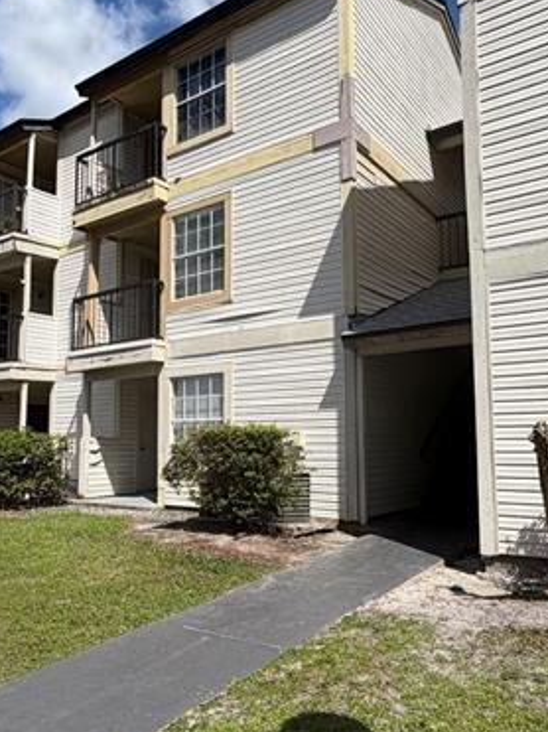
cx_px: 246
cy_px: 385
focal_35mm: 29
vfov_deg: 61.6
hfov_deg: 48.1
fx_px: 612
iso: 20
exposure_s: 1/1235
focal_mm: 2.22
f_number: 2.2
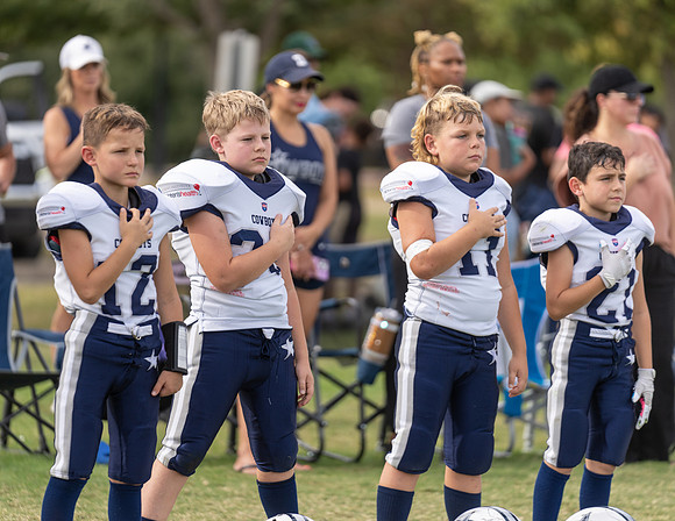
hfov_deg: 8.6
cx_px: 270
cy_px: 251
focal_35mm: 228
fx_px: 4497
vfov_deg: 6.6
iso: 160
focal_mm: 200
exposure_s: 1/1250
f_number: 2.8
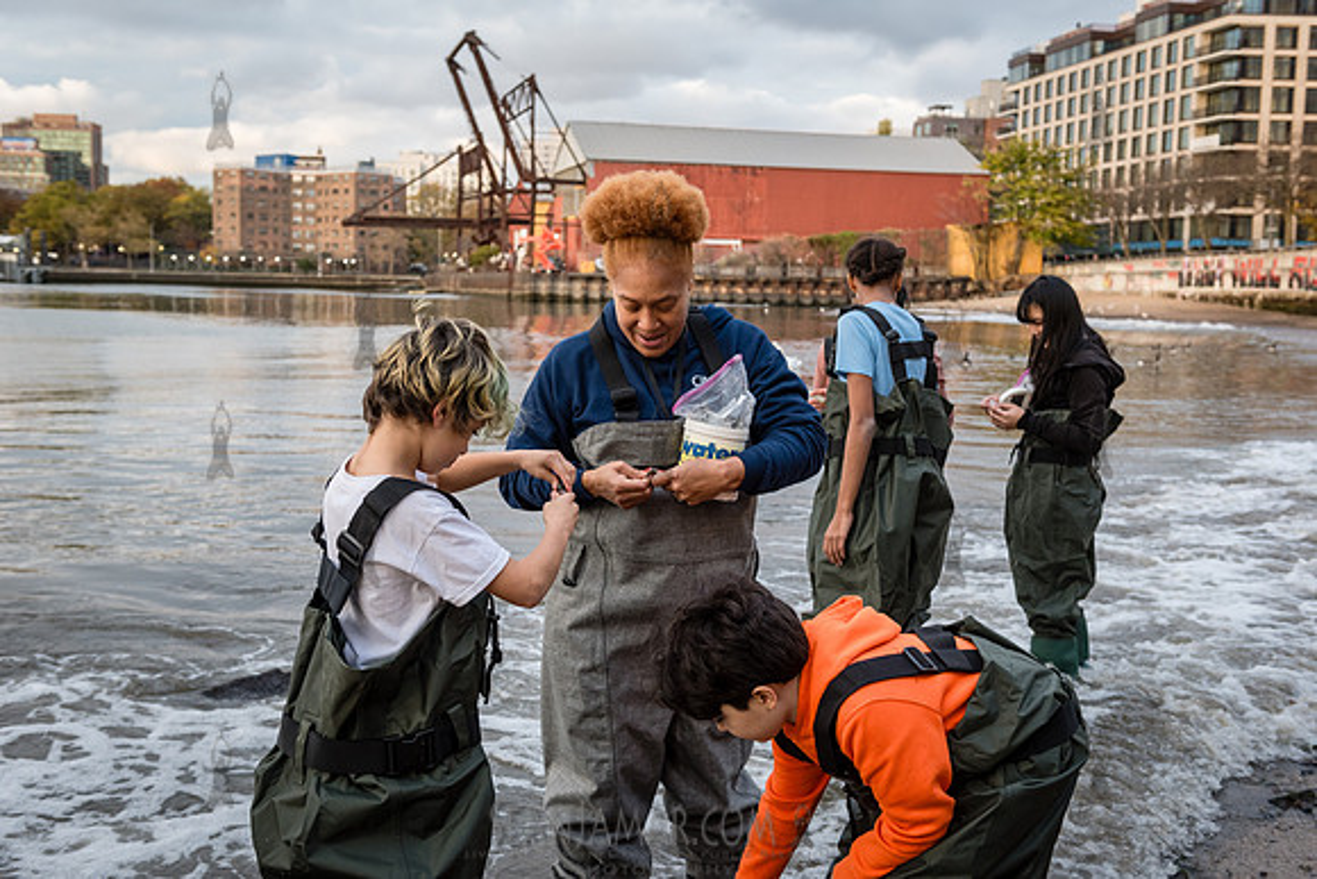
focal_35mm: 38
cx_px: 658
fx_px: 1405
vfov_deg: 34.7
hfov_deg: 50.2
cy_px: 440
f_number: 4.5
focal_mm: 38
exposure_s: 1/250
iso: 800
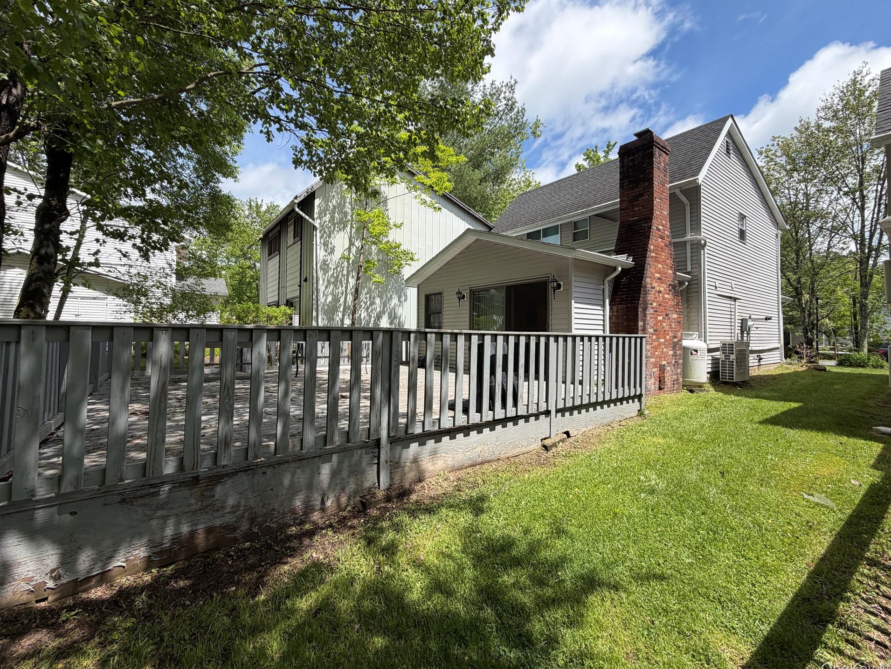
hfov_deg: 98.2
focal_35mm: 15
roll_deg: +0.1
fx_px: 386
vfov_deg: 81.7
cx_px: 439
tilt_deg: +1.9
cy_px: 321
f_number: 2.2
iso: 32
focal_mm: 2.22
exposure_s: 1/770
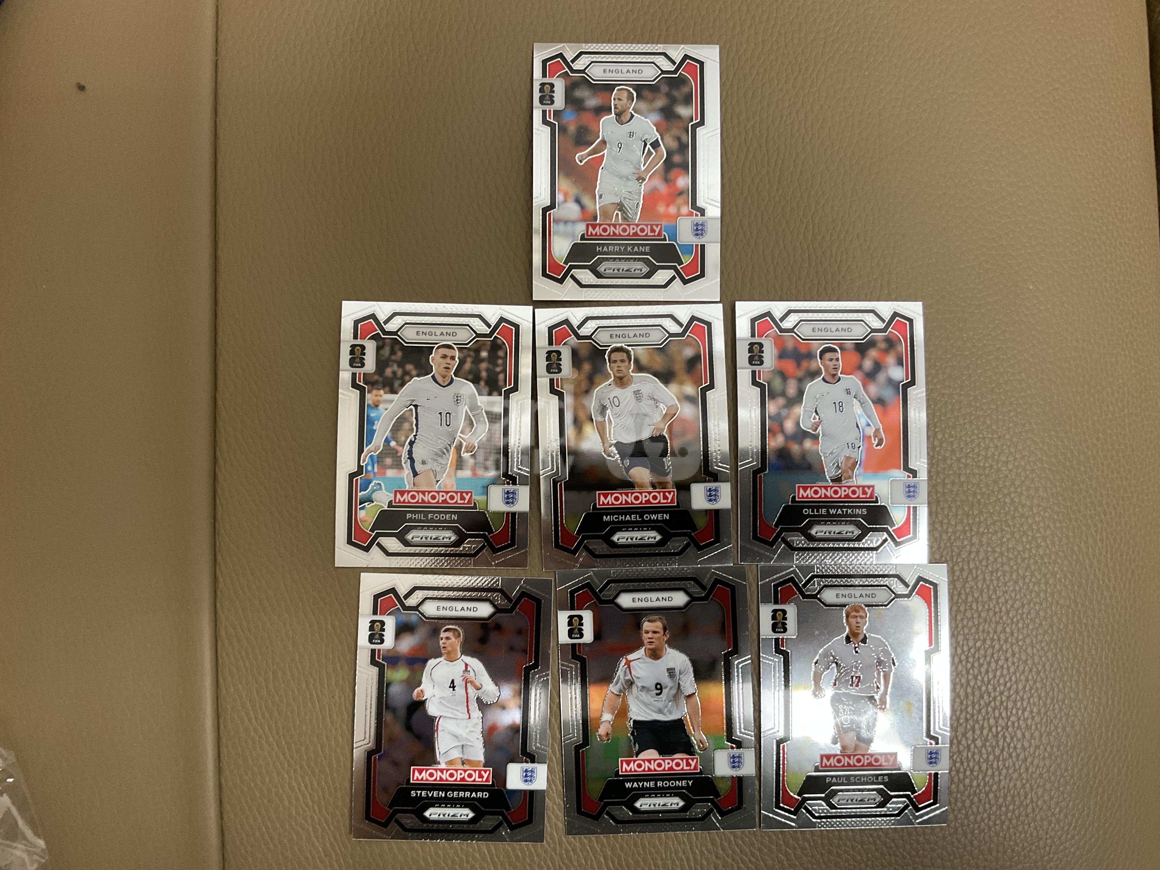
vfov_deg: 48.2
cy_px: 435
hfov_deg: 61.7
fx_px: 972
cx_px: 580
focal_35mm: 29
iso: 200
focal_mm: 3
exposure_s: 1/60
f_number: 1.8
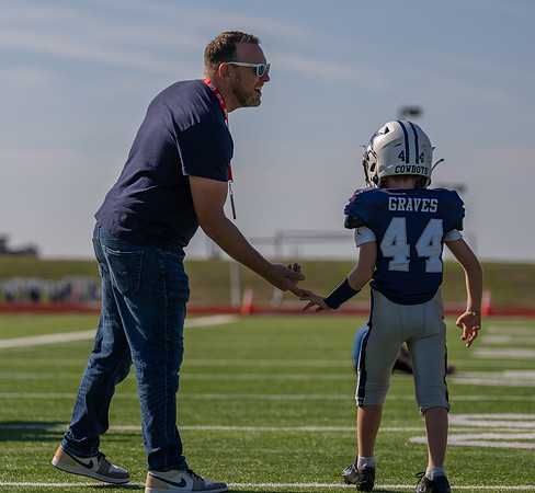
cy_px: 246
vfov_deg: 9.7
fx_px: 2898
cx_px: 313
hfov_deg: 10.5
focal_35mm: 172
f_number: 3.5
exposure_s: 1/2000
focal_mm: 141
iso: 100
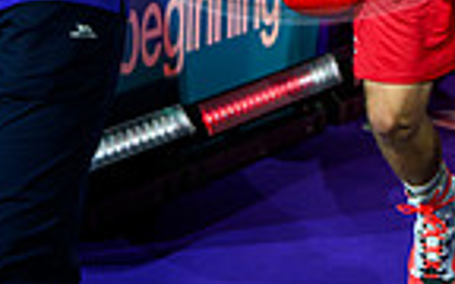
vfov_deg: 5.7
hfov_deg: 9.4
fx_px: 2765
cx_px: 300
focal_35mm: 223
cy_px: -297
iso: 2000
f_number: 4
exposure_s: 1/1250
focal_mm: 70
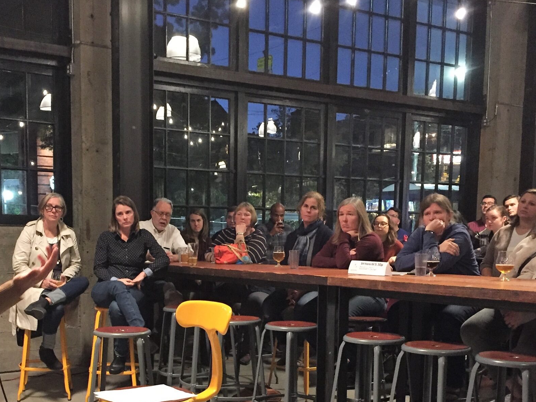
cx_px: 204
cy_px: 319
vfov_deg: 30.2
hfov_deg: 40.2
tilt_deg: -5.8
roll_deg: +0.2
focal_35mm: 47
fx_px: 728
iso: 500
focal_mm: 4.15
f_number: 2.2
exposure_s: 1/15
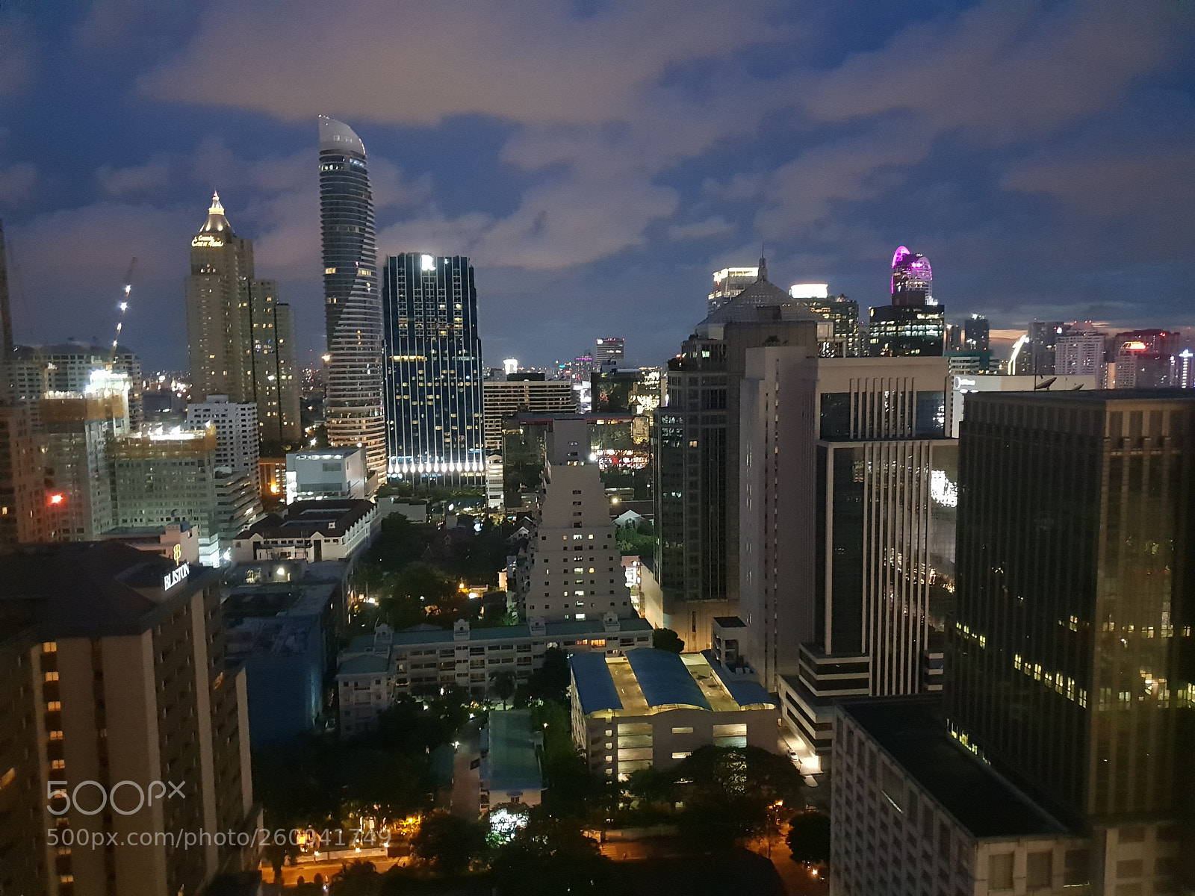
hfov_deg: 67.3
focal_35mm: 26
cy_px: 448
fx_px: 898
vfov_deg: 53.1
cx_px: 598
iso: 1000
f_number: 1.5
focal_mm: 4.3
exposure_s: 1/10
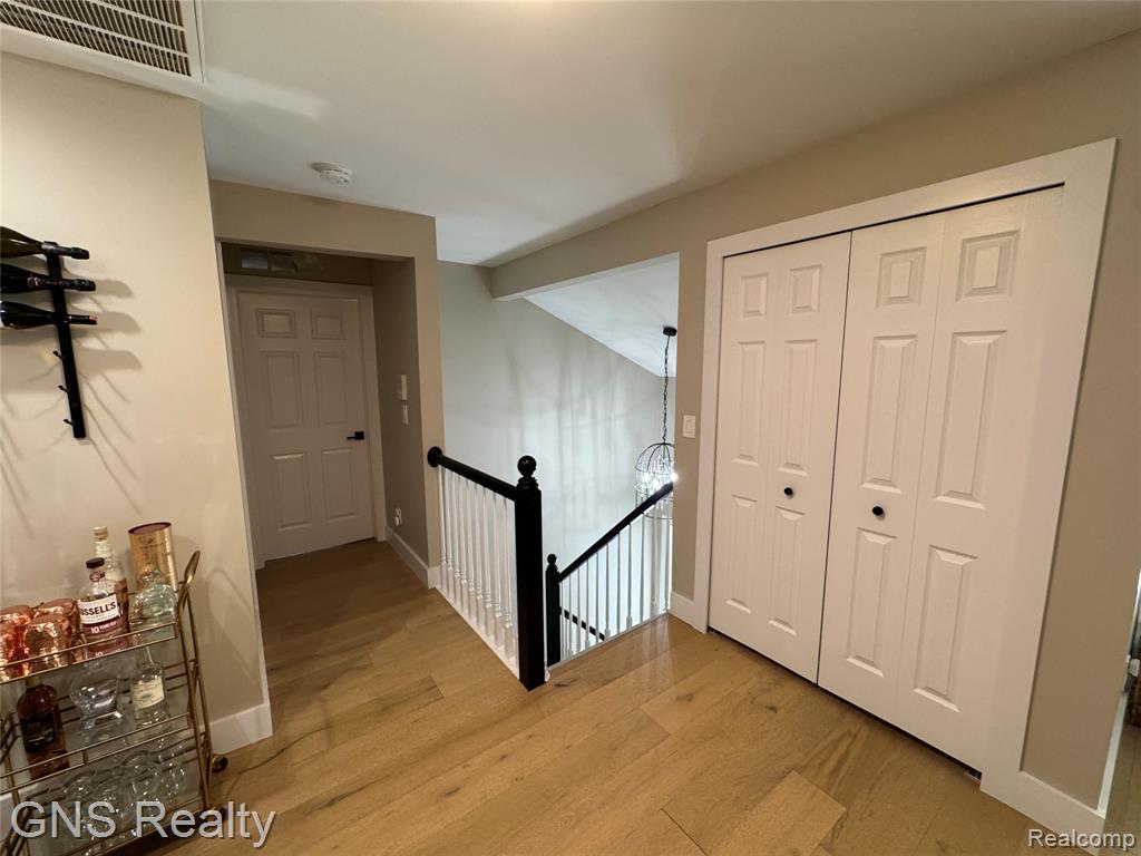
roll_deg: +0.1
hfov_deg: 102.1
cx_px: 570
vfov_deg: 85.7
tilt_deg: -8.8
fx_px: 461
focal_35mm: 14
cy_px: 428
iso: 250
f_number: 2.2
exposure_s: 1/120
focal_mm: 2.22
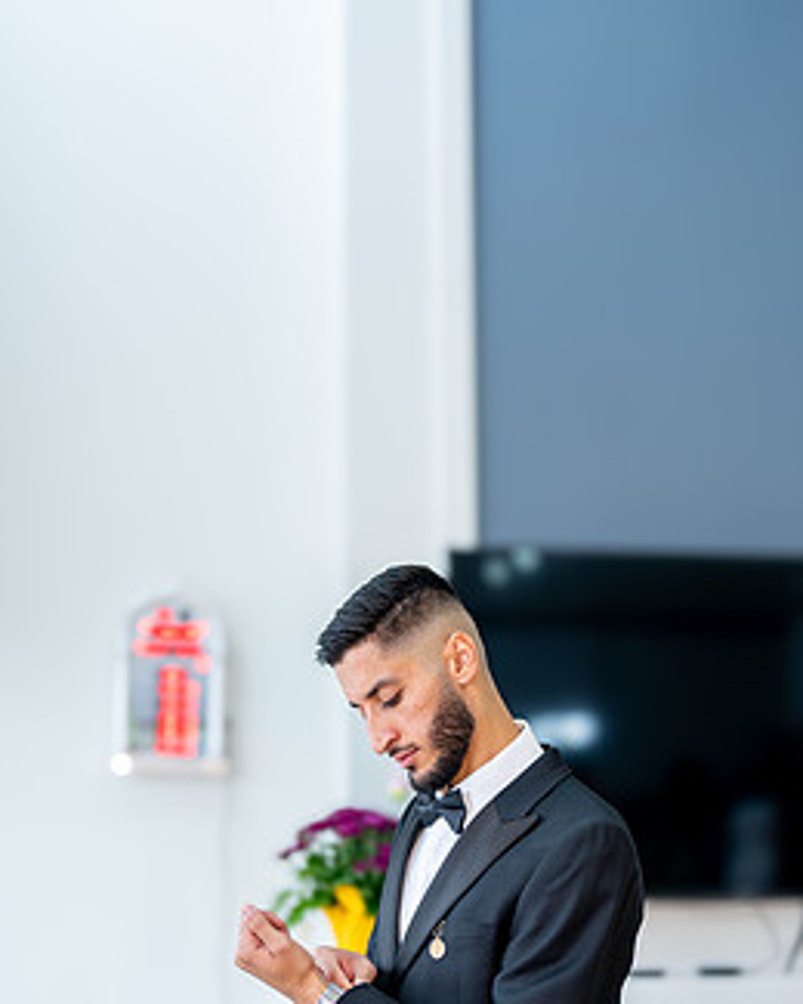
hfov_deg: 23.5
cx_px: 426
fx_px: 1931
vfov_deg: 28.9
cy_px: 686
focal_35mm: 65
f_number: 1.4
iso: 320
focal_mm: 50
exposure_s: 1/250
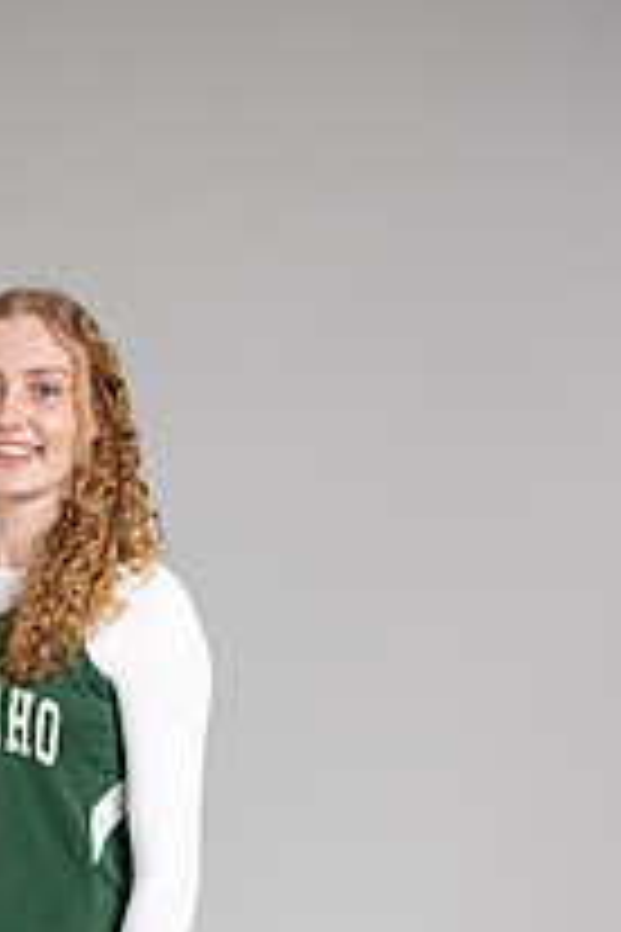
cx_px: 54
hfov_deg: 17.7
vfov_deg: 25.8
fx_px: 1966
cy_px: 846
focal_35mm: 76
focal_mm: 35
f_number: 3.5
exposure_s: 1/500
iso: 1250
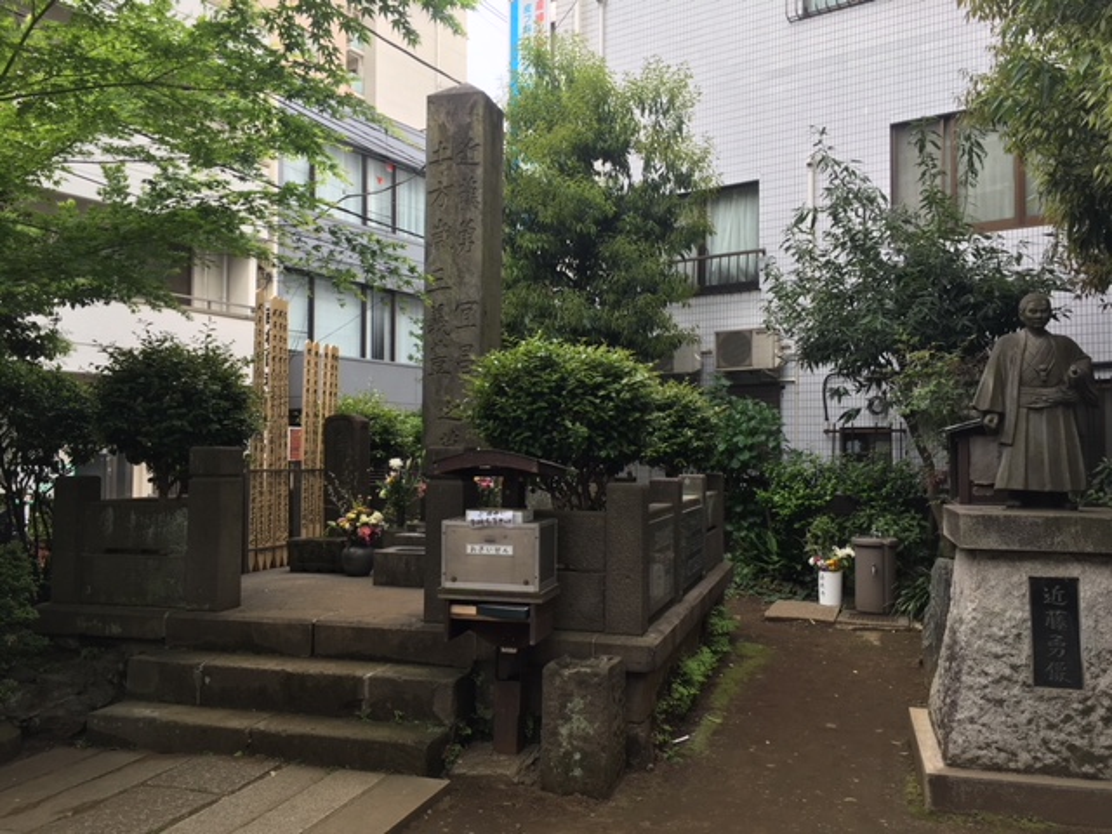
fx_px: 932
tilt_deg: +2.9
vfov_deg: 48.2
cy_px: 417
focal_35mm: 29
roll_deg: -0.3
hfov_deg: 61.7
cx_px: 556
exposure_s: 1/242
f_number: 2.2
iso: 25
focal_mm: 4.15
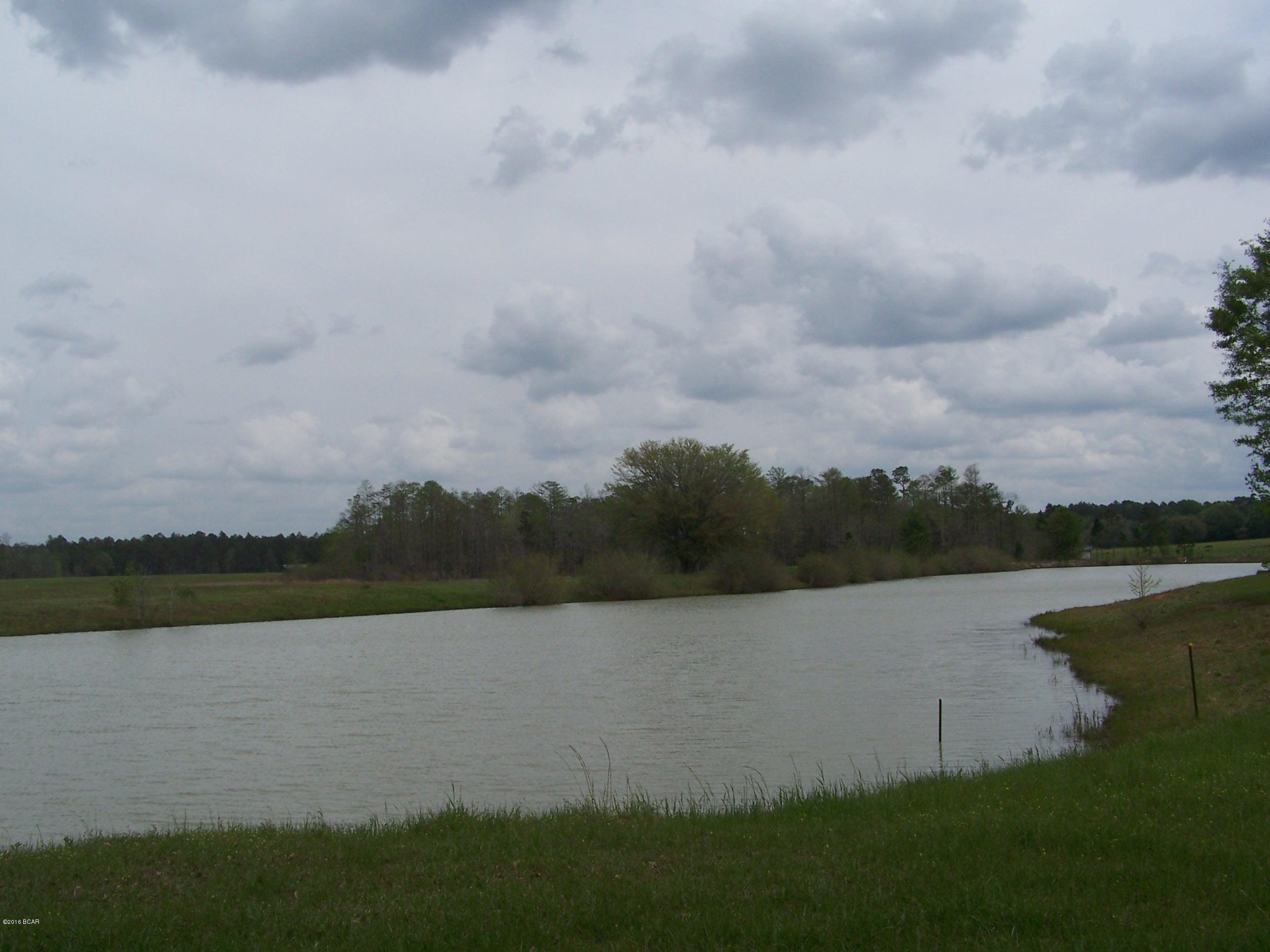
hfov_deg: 49.0
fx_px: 1394
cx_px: 635
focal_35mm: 38
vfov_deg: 37.7
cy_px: 476
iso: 80
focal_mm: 6.3
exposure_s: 1/800
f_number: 5.6
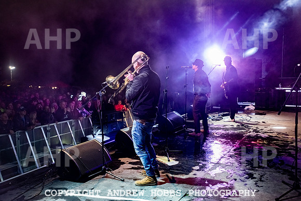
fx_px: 293
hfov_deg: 54.4
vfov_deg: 37.9
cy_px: 100
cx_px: 150
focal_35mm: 35
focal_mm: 35
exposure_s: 1/500
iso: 1400
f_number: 4
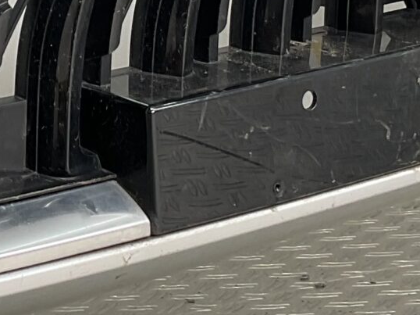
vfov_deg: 10.7
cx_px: 46
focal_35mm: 138
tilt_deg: -6.1
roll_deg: +7.7
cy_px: 79
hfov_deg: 14.2
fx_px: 1674
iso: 16
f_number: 1.8
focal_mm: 3
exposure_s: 1/134
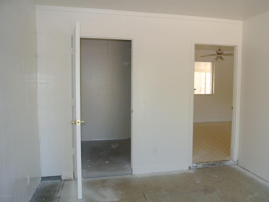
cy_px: 99
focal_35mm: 30
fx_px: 233
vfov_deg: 46.8
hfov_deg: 59.7
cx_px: 154
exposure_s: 1/60
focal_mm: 10
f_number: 3.5
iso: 200
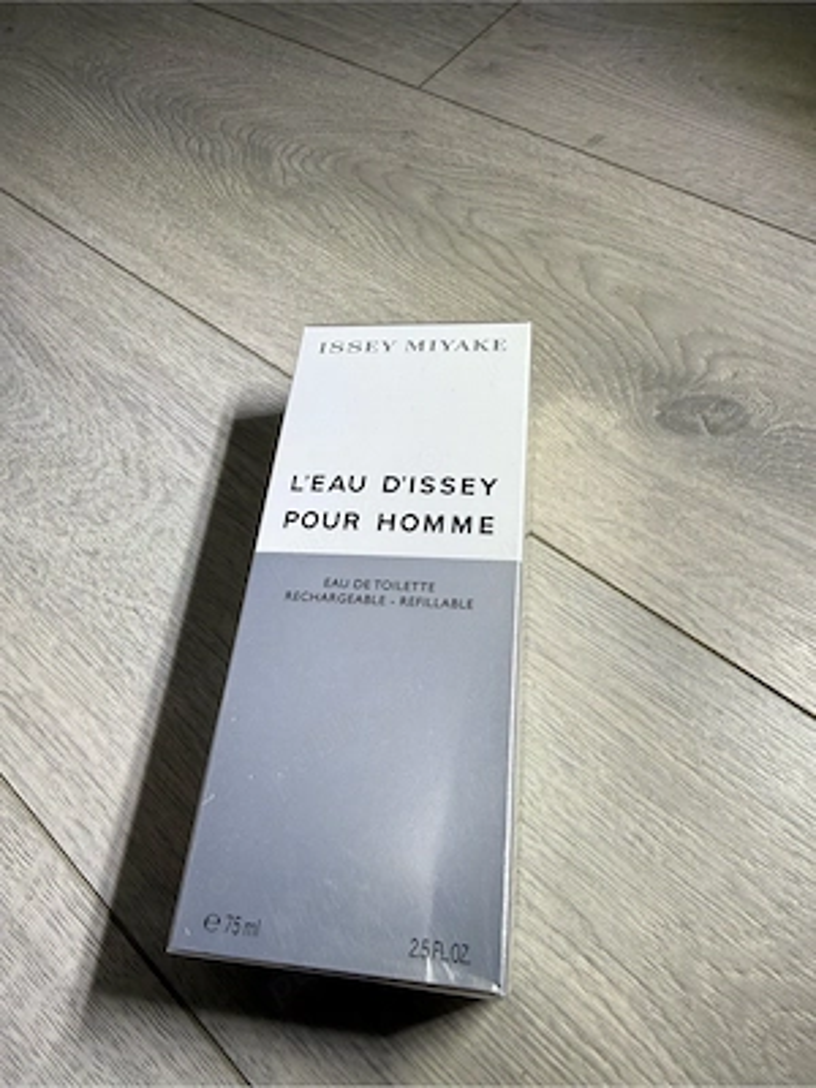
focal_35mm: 24
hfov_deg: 56.8
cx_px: 408
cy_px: 544
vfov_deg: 71.6
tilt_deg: -58.5
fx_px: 754
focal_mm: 2.22
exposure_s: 1/99
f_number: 2.2
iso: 64
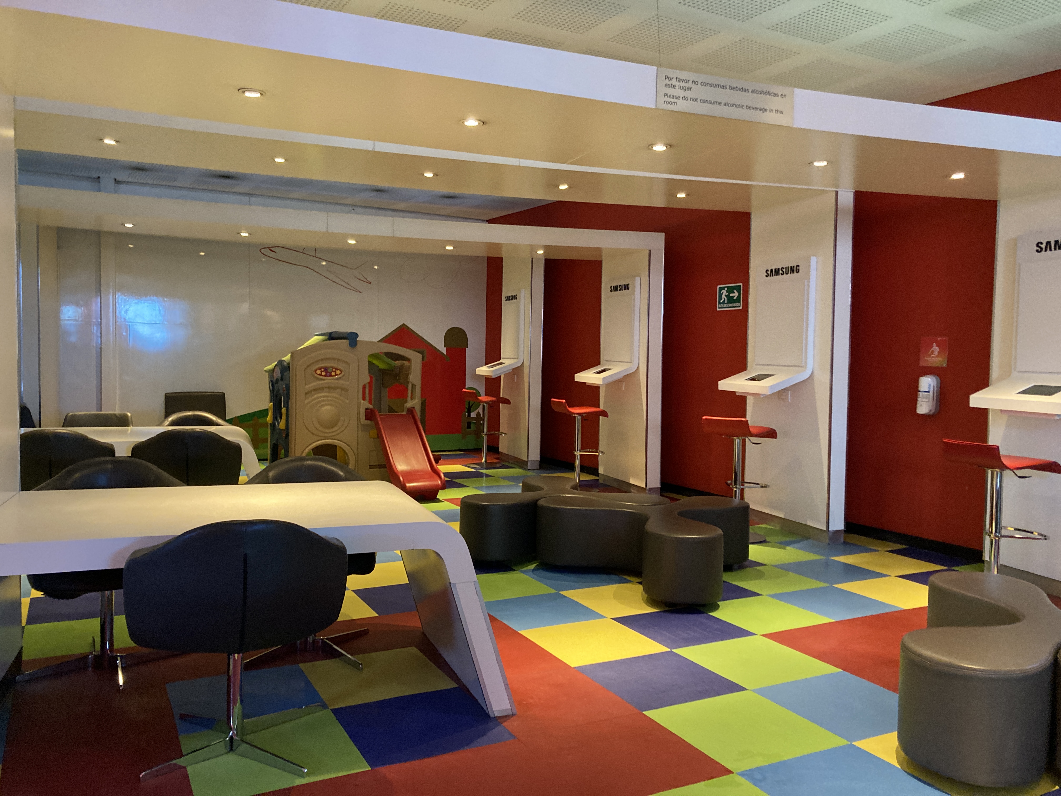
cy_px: 398
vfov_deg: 49.7
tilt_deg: -2.2
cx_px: 530
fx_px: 858
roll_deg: -1.7
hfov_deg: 63.4
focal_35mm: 28
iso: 400
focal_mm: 3.99
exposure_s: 1/40
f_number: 1.8
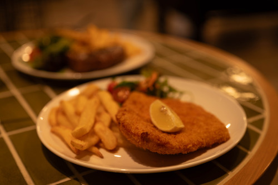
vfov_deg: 27.0
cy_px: 92
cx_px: 139
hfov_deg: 39.6
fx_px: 386
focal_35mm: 50
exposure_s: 1/40
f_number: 2
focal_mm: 50
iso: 160
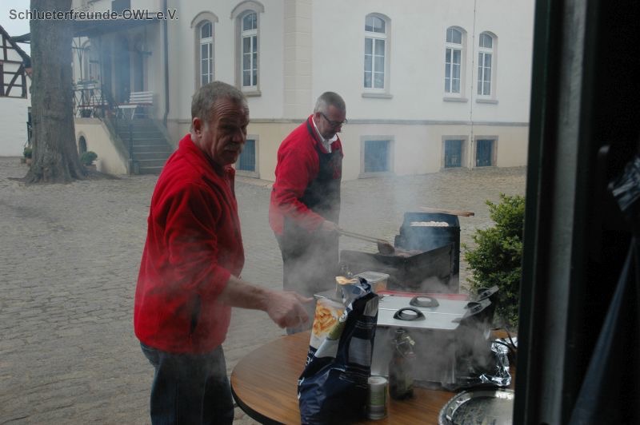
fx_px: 666
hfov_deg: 51.3
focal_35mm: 38
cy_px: 212
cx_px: 320
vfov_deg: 35.4
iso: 400
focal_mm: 25
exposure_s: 1/160
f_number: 6.3
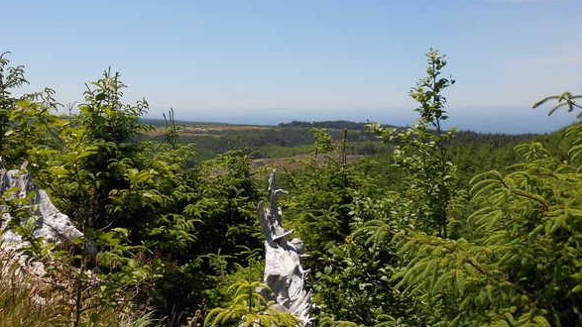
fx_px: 540
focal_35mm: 35
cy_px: 132
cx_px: 246
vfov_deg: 33.6
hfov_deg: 56.4
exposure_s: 1/1250
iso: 80
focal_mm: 4.6
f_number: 3.2
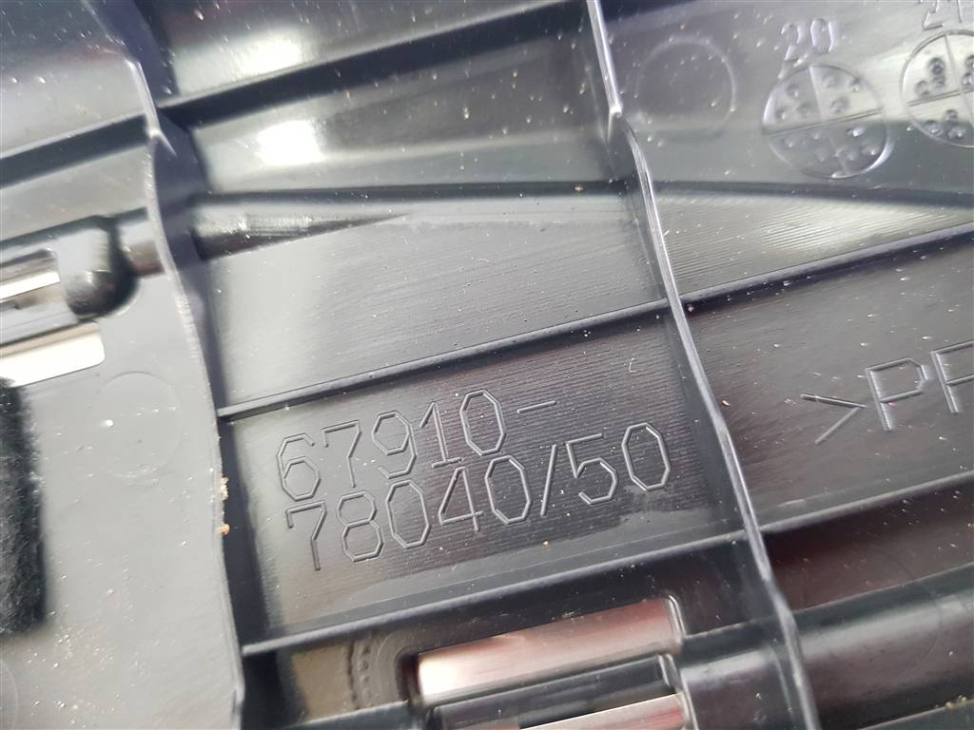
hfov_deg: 67.3
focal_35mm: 26
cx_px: 487
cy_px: 365
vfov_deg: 53.1
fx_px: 732
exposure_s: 1/50
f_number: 1.7
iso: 400
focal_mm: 4.2
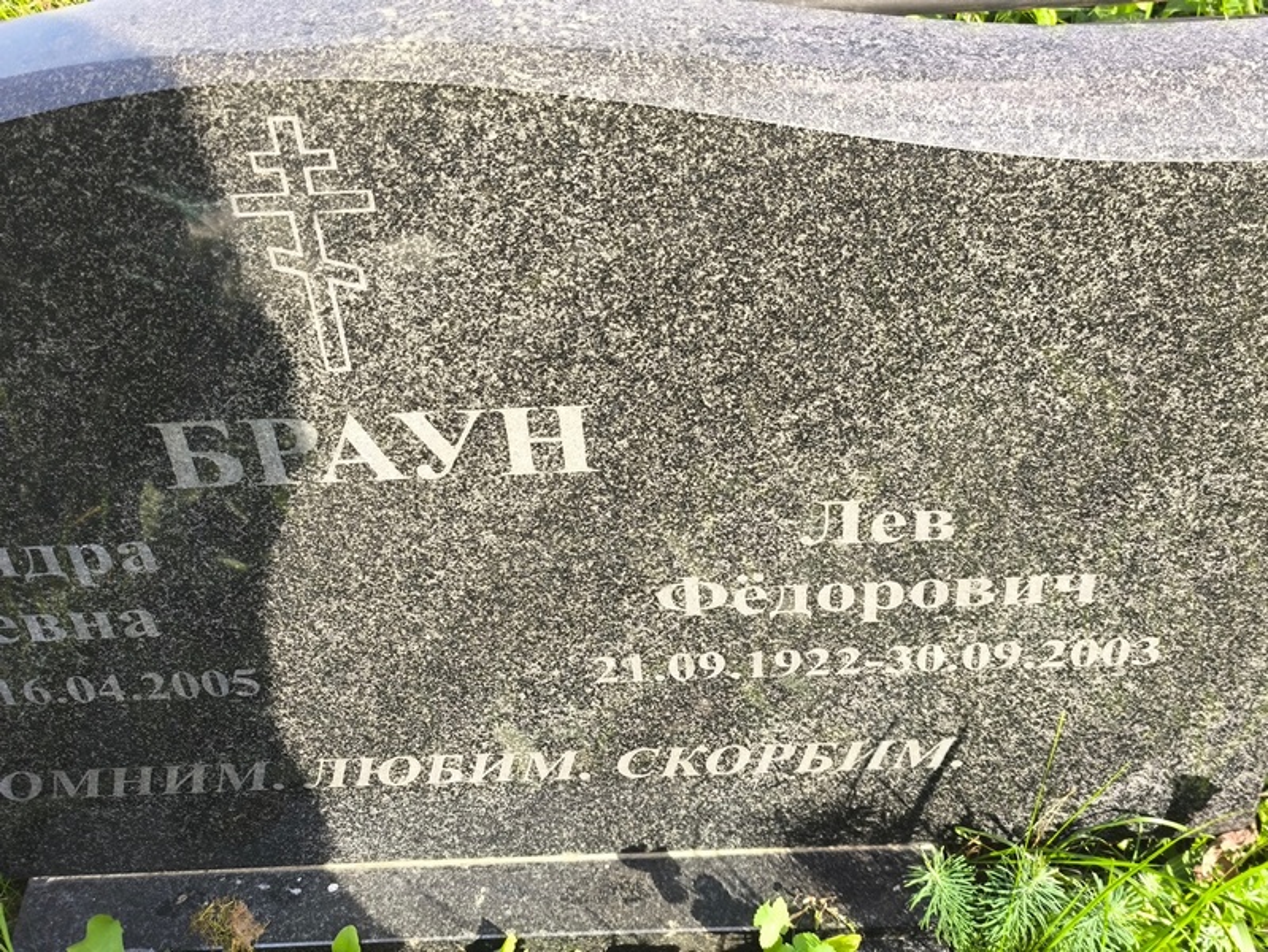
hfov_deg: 38.2
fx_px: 1832
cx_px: 634
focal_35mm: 50
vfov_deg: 29.1
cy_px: 476
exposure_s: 1/162
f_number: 1.7
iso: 50
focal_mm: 4.71
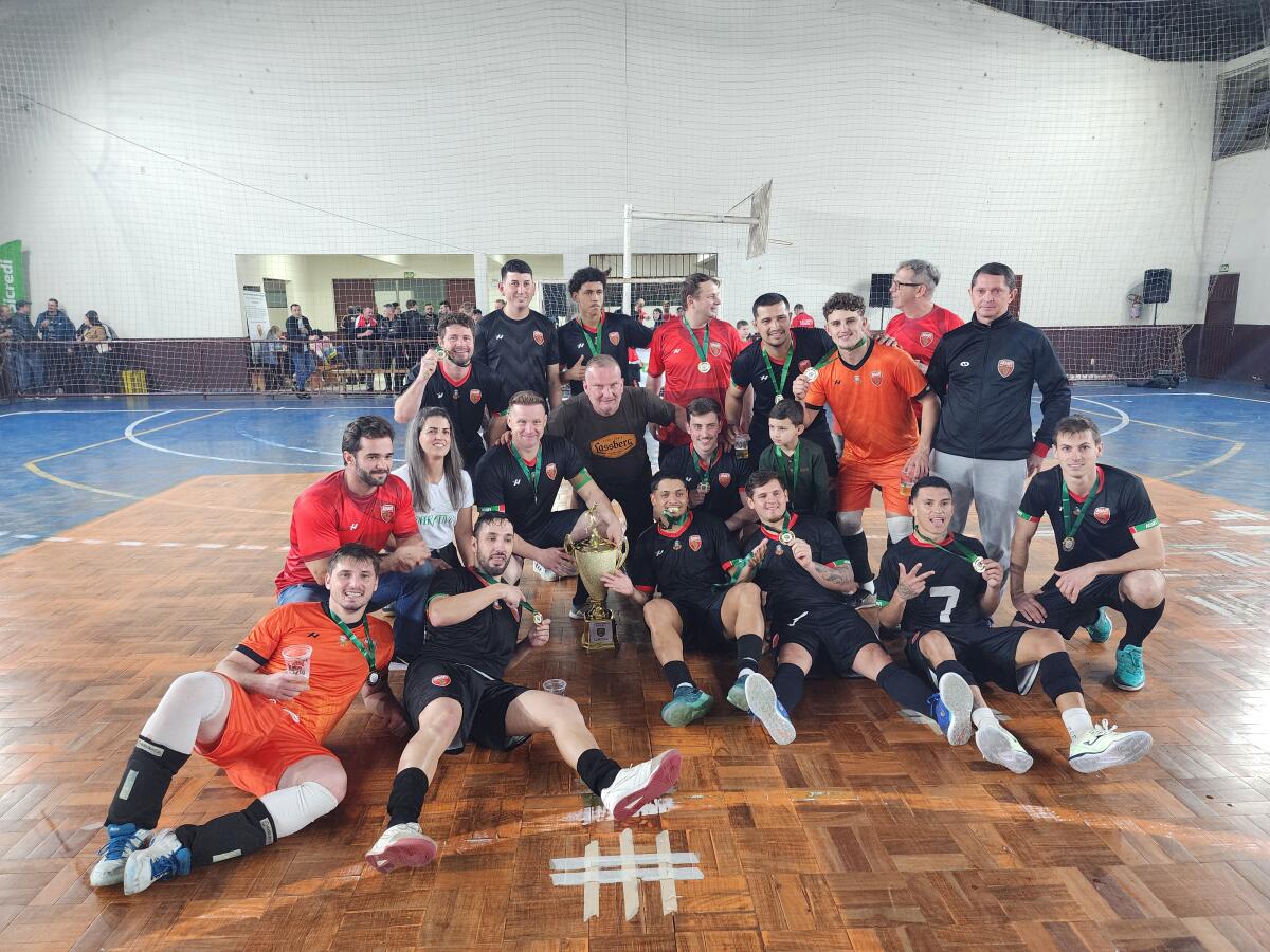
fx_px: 844
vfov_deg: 58.9
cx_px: 635
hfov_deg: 73.9
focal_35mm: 23
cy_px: 476
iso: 640
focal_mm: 6.4
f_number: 1.8
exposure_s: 1/60
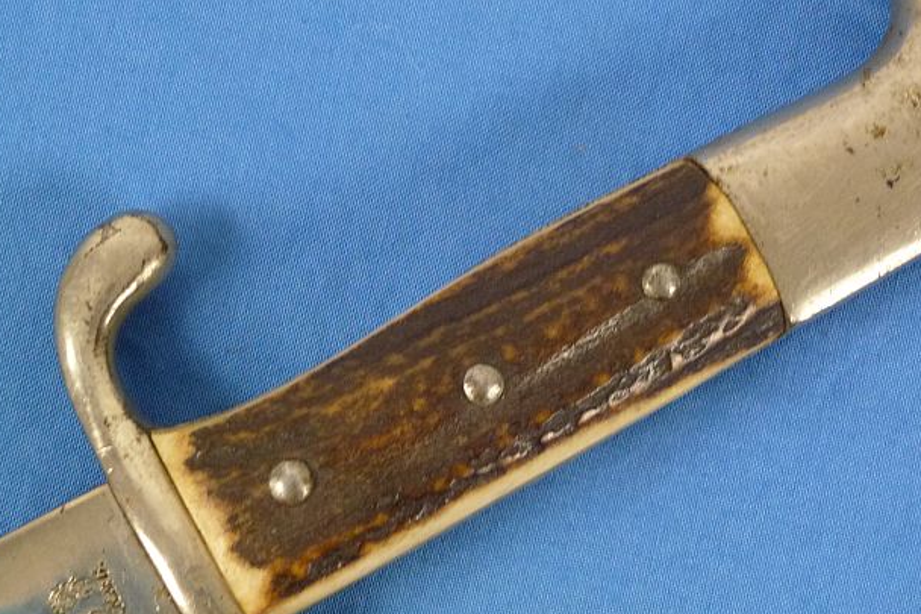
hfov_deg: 19.6
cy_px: 308
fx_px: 2660
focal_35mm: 104
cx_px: 538
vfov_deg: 13.2
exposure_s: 1/80
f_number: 4.7
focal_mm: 13.6
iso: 400
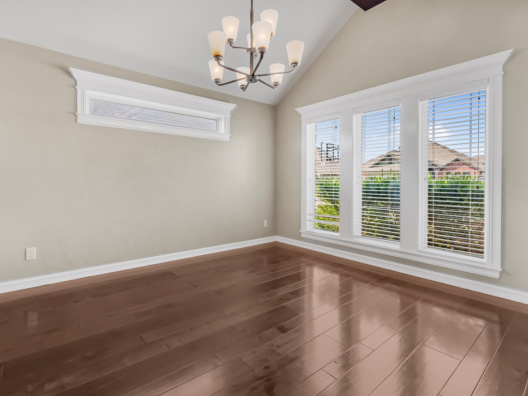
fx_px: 244
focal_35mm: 16
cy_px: 188
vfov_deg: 78.0
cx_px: 239
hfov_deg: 94.2
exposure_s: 1/60
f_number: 9
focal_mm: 14
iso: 12800
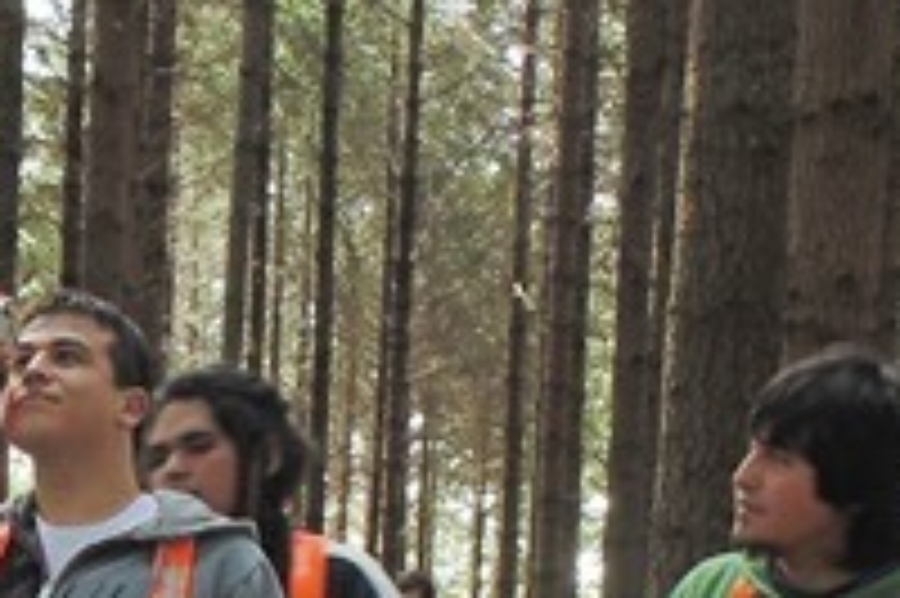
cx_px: 76
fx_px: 2573
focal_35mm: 103
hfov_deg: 19.5
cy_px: 852
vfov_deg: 12.7
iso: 100
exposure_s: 1/25
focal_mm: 4
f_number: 3.1
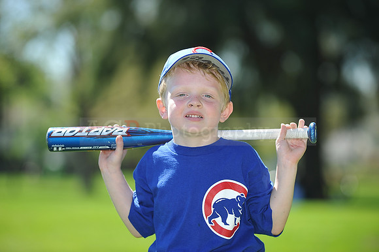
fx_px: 2104
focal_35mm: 200
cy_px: 126
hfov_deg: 10.3
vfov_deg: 6.9
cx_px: 190
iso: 200
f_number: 4.5
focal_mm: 200
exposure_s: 1/640
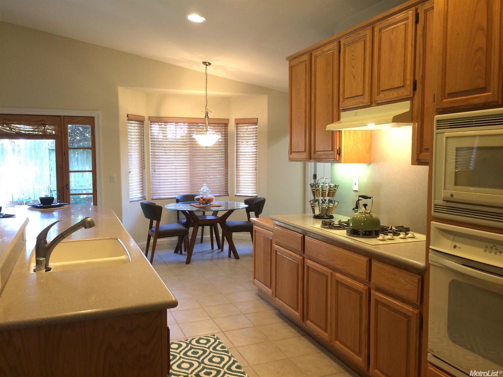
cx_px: 252
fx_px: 421
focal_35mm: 29
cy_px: 188
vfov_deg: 48.2
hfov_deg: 61.7
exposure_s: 1/30
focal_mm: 4.15
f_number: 2.2
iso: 50
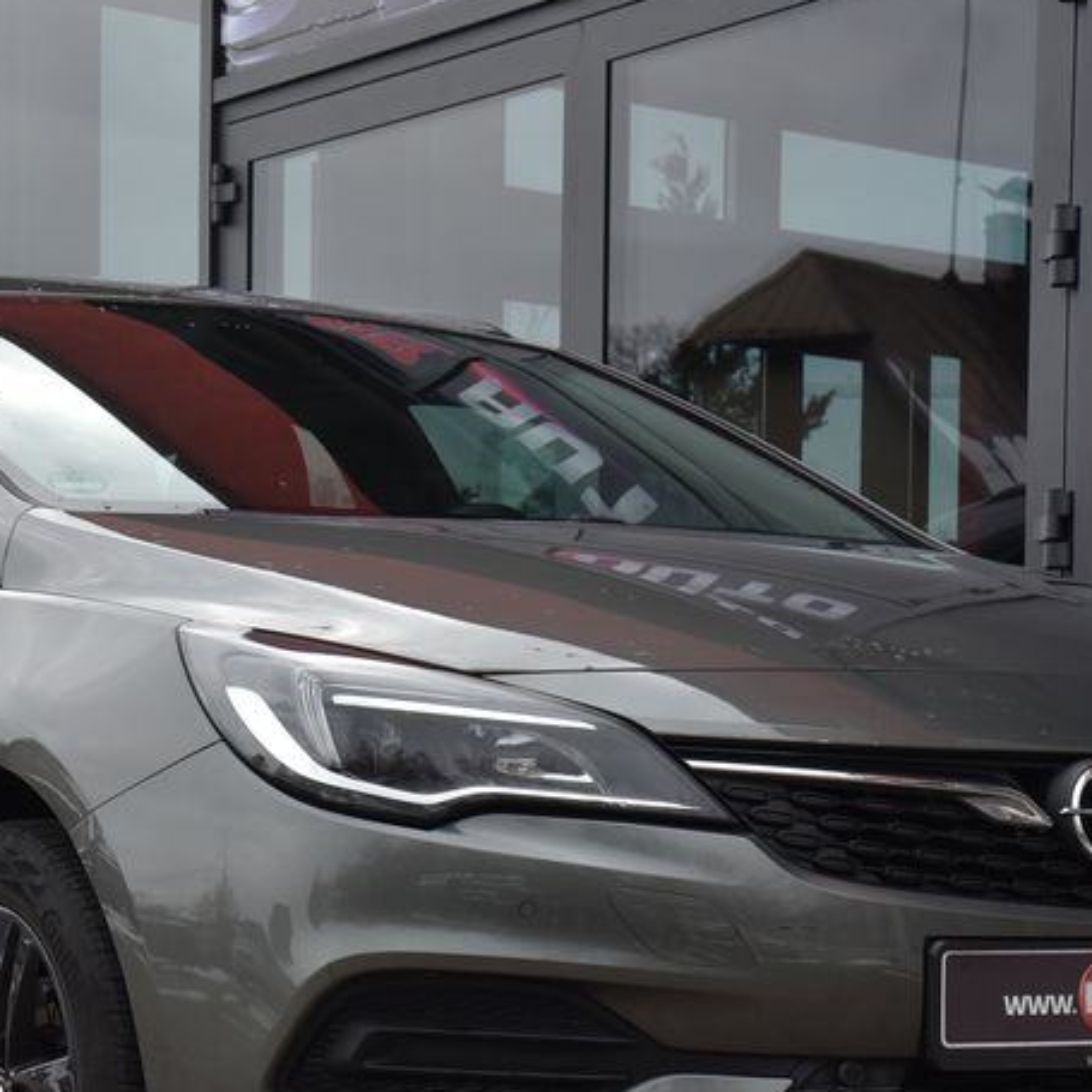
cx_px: 348
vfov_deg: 15.6
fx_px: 3962
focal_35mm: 111
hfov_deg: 15.7
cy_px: 787
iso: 500
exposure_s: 1/400
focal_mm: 58
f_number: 10
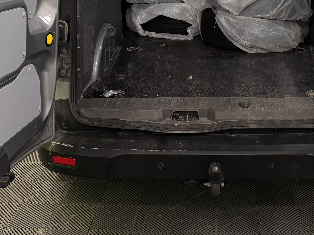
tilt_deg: -7.7
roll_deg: +0.3
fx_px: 508
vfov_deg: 24.4
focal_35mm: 56
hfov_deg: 34.0
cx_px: 216
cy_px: -20
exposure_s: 1/100
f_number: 1.78
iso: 200
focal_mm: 6.76
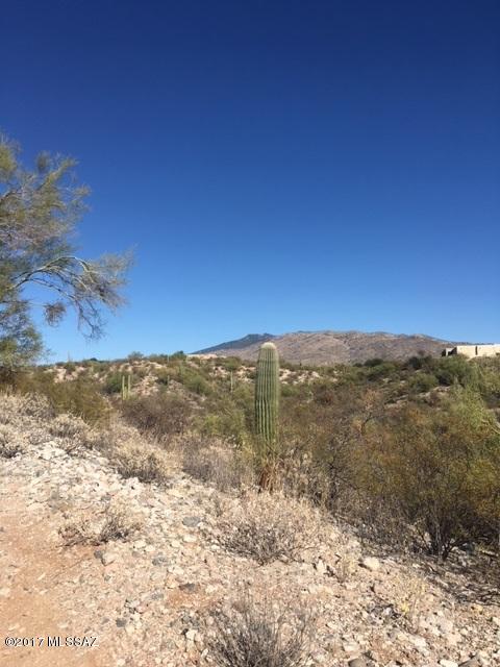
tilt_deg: +7.7
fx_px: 559
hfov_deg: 48.2
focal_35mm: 29
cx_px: 250
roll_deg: +0.8
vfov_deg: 61.7
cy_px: 334
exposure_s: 1/2262
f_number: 2.2
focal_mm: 4.15
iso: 25
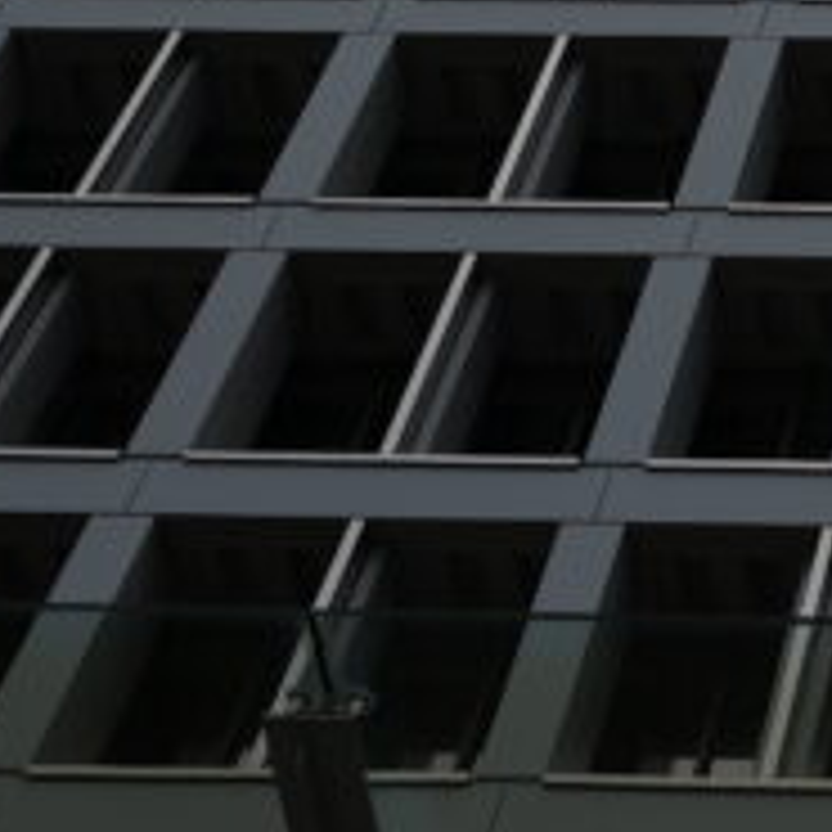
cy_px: -171
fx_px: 2882
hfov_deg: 14.8
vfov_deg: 15.8
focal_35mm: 106
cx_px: 1376
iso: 100
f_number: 5.6
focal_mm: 20
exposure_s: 1/250
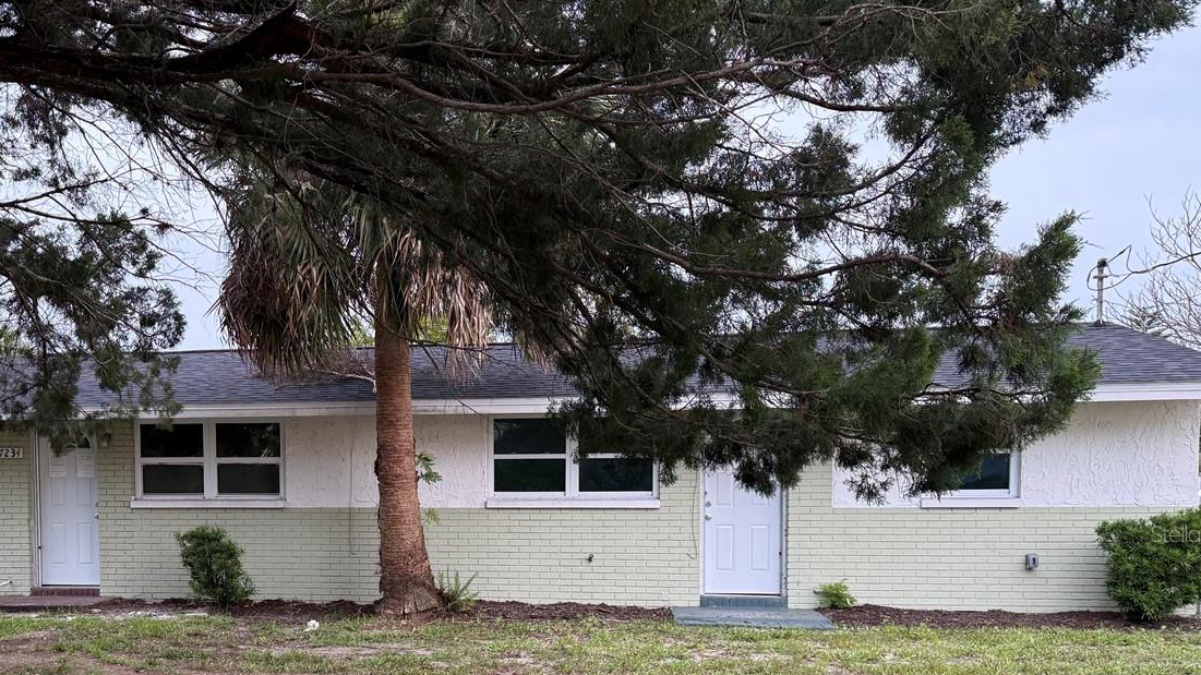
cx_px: 381
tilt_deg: -1.3
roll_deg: +0.3
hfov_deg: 51.6
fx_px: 1210
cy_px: 533
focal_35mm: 38
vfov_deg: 30.5
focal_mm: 6.76
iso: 125
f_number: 1.78
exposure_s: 1/158
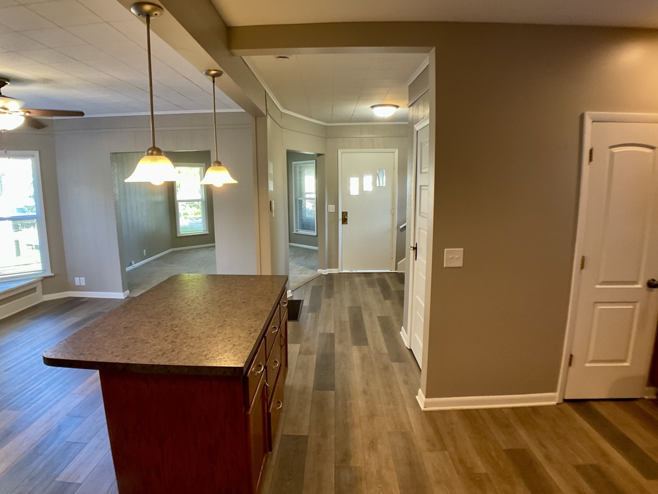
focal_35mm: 29
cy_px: 247
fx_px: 551
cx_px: 329
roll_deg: +0.1
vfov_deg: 48.2
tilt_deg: -8.3
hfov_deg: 61.7
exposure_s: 1/50
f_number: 1.8
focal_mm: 3
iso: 125
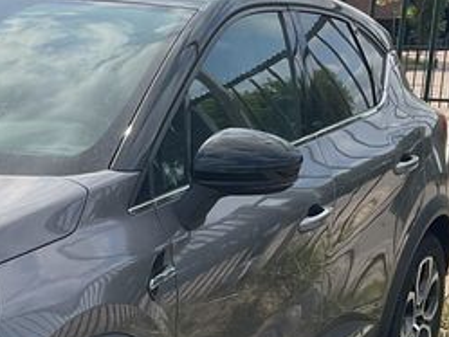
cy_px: 353
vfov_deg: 15.6
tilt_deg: -14.0
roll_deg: +0.0
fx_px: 1207
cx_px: -65
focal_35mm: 93
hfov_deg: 20.0
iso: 16
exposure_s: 1/1848
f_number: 1.8
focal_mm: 3
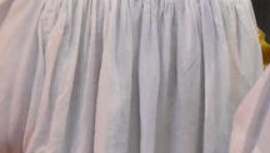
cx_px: 219
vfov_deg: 1.4
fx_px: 6374
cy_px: 140
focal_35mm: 889
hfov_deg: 2.4
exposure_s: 1/125
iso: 5000
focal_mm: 85
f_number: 5.3
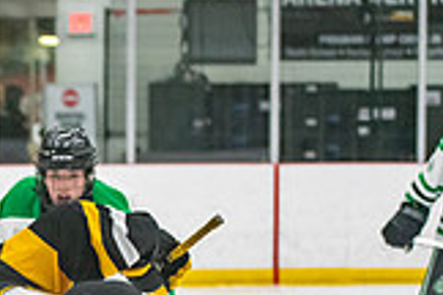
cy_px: 436
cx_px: -153
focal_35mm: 250
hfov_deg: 8.1
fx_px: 3076
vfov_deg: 5.4
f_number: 2.8
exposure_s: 1/800
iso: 4000
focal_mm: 70
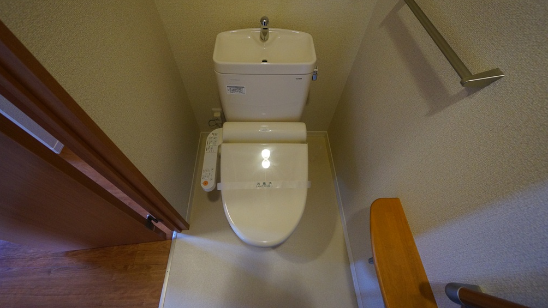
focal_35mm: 16
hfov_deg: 99.4
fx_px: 233
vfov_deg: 66.6
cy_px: 128
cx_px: 269
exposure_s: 1/60
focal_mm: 10
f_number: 4
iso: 1000
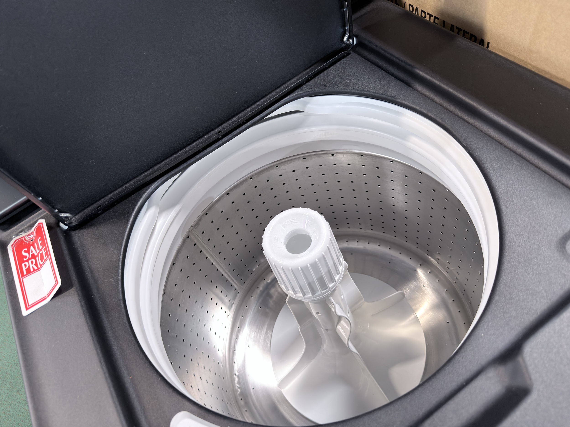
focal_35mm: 24
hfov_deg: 71.6
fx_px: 395
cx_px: 285
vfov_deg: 56.8
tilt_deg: -54.1
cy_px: 214
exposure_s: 1/40
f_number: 1.78
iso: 200
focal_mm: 6.76
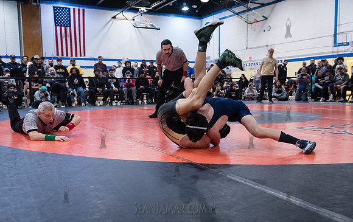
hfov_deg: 54.8
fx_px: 339
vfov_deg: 36.2
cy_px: 123
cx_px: 200
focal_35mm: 35
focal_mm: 29
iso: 8000
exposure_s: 1/500
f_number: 3.2
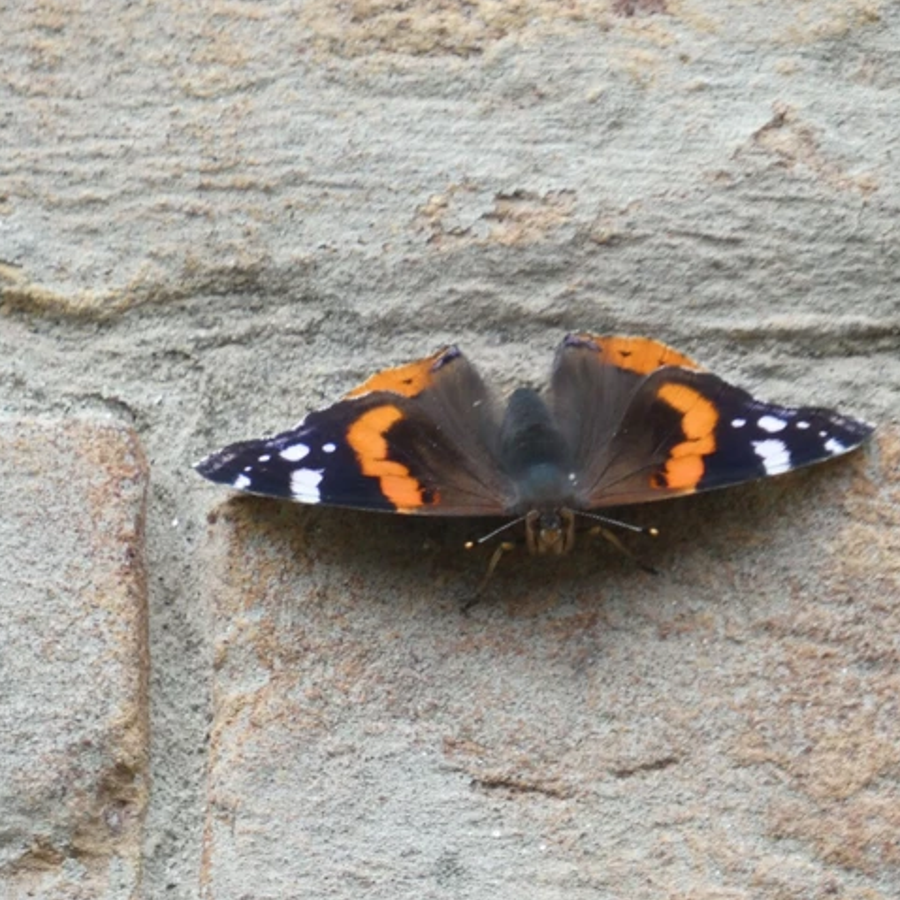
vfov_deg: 1.6
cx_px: 471
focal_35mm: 1086
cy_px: 450
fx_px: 31945
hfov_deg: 1.6
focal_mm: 164.2
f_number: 5.6
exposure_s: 1/125
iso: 200
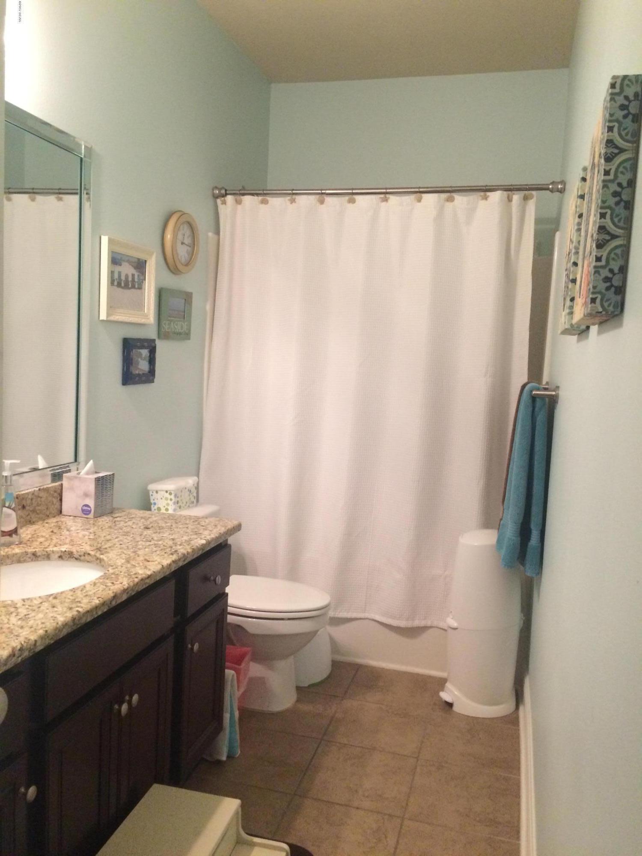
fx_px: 717
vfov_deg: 61.7
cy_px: 428
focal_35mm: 29
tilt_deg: -4.4
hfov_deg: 48.2
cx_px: 321
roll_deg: -0.8
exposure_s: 1/30
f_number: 2.2
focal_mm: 4.15
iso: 250
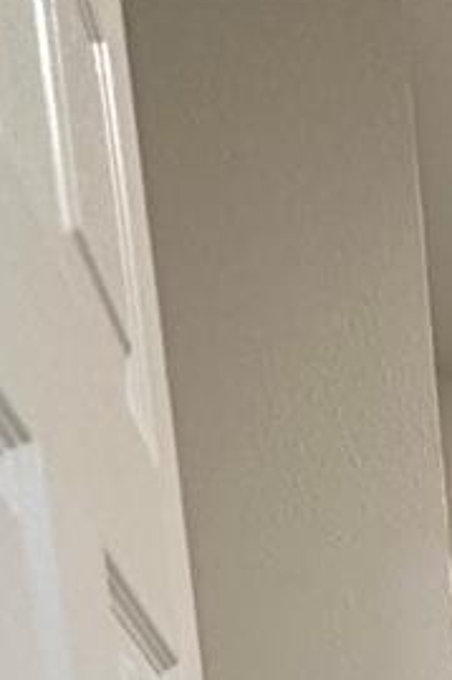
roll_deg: -0.2
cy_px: 1256
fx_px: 1226
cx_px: 1073
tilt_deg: -8.9
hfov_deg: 14.3
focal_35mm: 65
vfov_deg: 20.5
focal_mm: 2.22
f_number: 2.2
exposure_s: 1/60
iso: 500
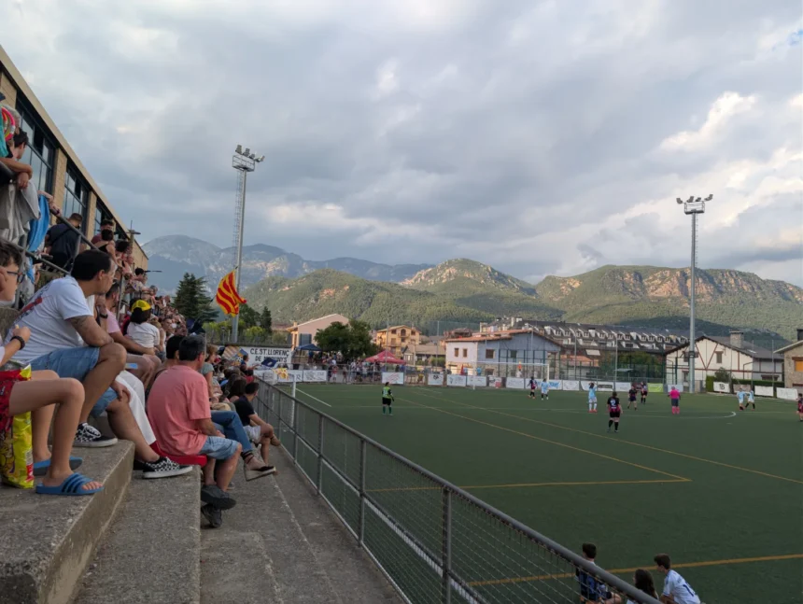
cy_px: 302
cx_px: 402
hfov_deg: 71.5
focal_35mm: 24
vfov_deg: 56.9
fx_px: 557
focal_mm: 6.9
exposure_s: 1/493
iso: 18
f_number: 1.68
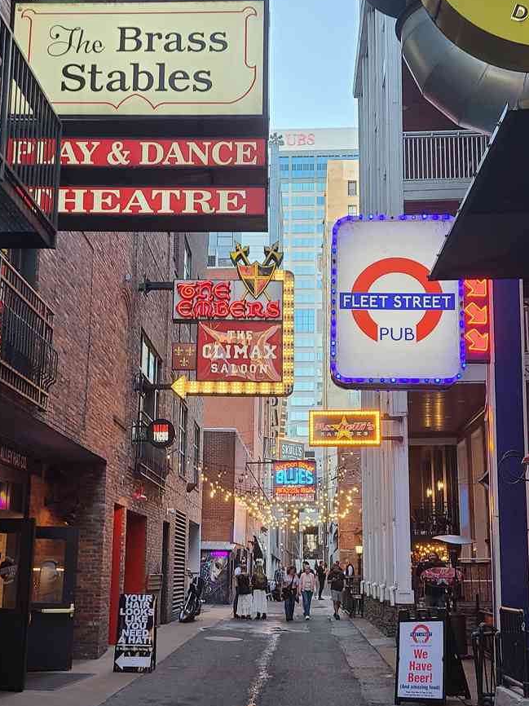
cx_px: 262
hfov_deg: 35.1
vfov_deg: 45.5
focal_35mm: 41
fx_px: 836
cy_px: 427
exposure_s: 1/60
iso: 50
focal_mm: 5.4
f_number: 1.8
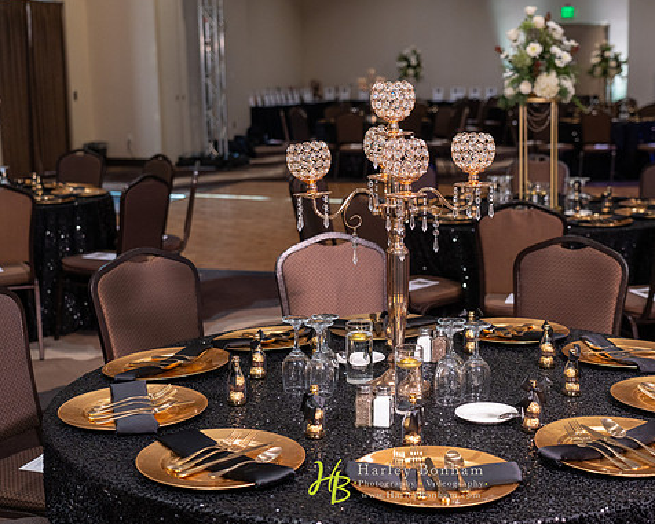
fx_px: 1086
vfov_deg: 27.1
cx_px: 398
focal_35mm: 56
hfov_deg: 33.4
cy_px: 261
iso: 1600
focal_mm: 49
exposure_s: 1/125
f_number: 4
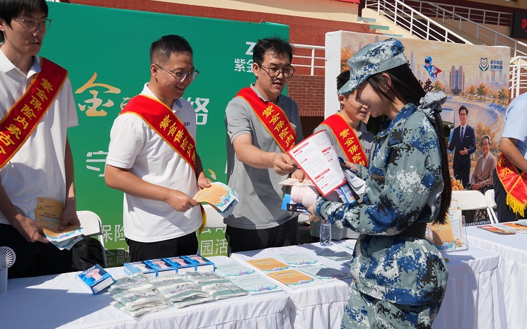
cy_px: 156
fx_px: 575
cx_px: 265
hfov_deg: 49.3
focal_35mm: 40
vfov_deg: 32.0
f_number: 7.1
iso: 100
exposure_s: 1/640
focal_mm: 26
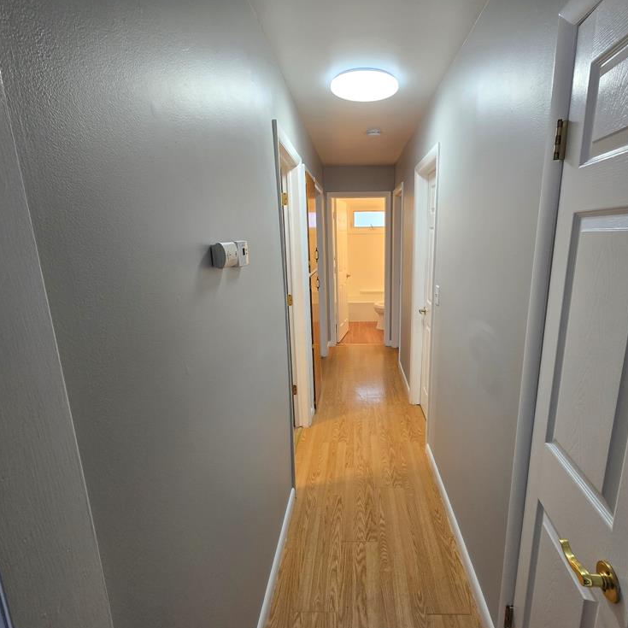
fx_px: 328
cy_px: 306
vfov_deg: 87.4
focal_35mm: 16
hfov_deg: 87.0
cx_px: 353
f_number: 2.2
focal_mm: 2.2
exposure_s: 1/60
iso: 125
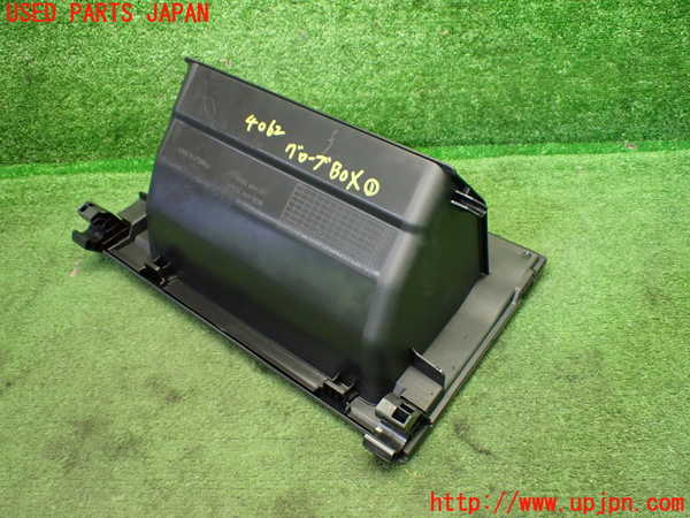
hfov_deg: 60.0
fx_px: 598
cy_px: 259
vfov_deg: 46.8
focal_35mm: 30
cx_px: 345
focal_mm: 5.4
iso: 800
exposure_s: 1/60
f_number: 2.3
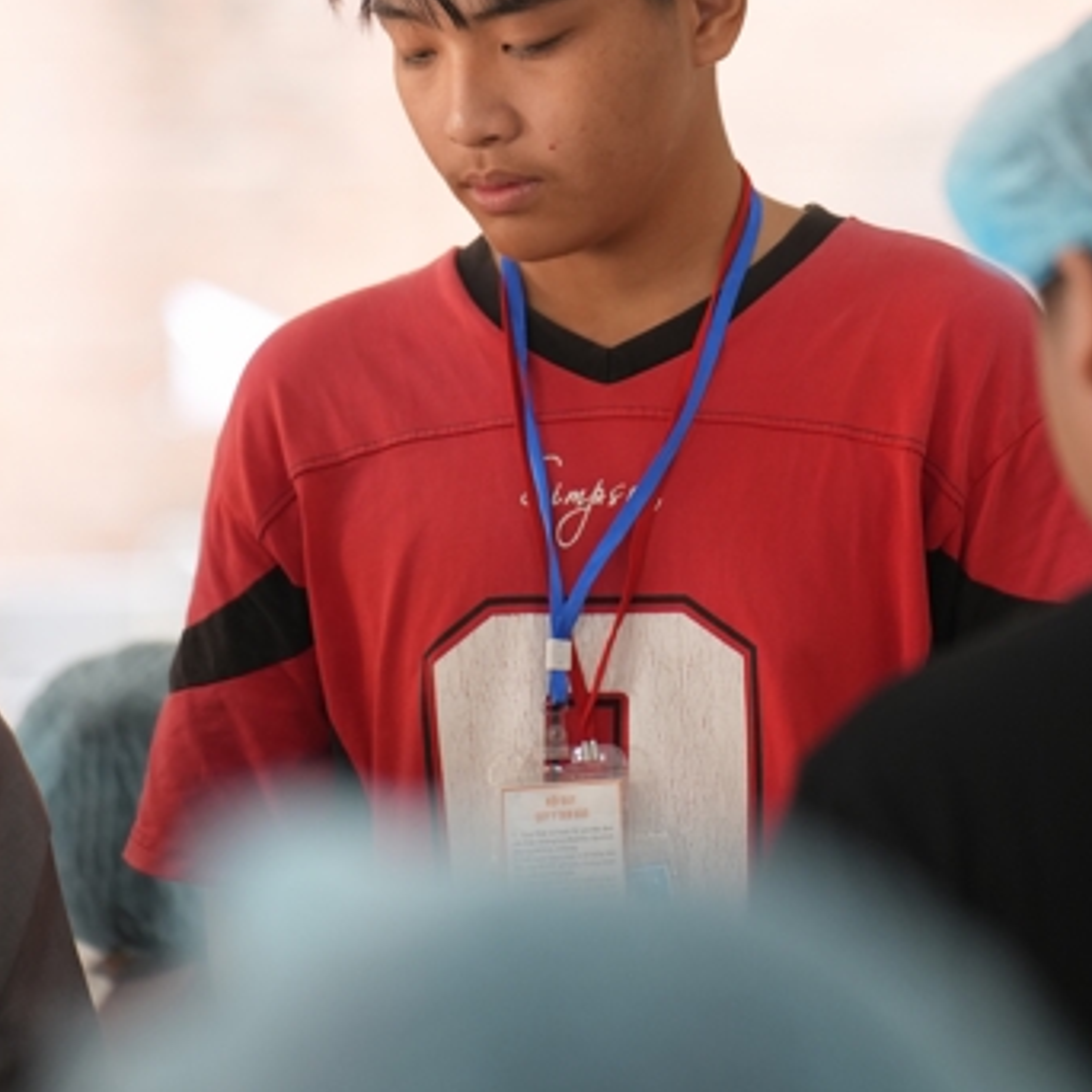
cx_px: 554
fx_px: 8637
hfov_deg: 7.2
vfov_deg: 7.2
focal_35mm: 242
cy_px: 201
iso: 2000
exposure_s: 1/250
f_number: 2.8
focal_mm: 150
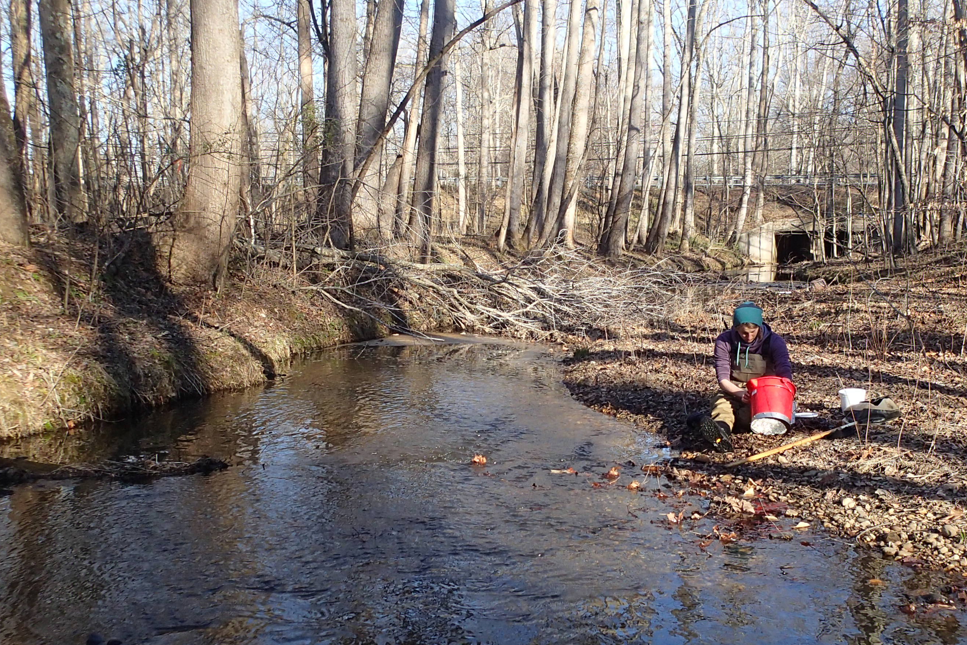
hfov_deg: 49.5
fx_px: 1048
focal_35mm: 39
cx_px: 487
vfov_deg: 33.9
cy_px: 437
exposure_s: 1/640
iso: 200
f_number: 2.8
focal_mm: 4.5
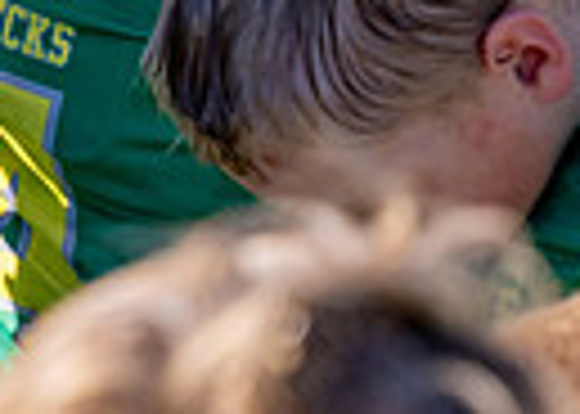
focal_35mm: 361
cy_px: -305
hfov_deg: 5.5
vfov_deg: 4.0
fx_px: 5943
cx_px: -448
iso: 250
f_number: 2.8
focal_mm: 70
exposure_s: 1/2500
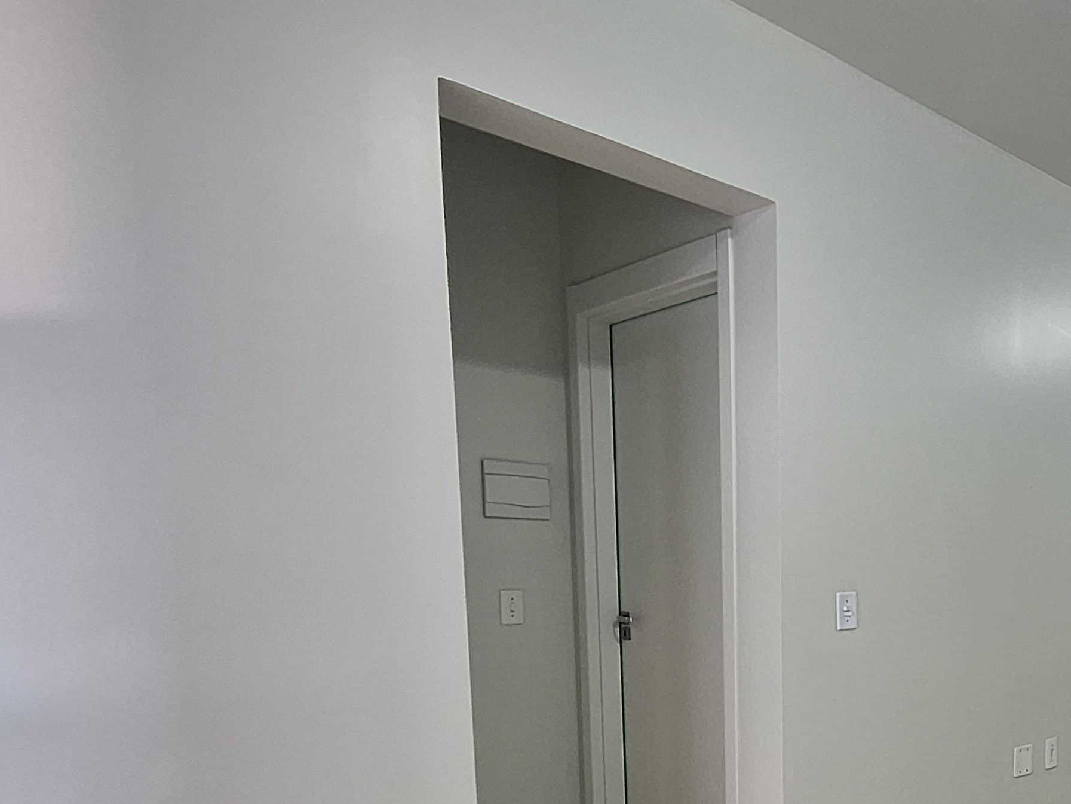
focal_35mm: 29
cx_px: 928
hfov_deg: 55.0
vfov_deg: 44.6
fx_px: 897
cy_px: 696
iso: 160
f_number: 2.2
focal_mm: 1.74
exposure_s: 1/40
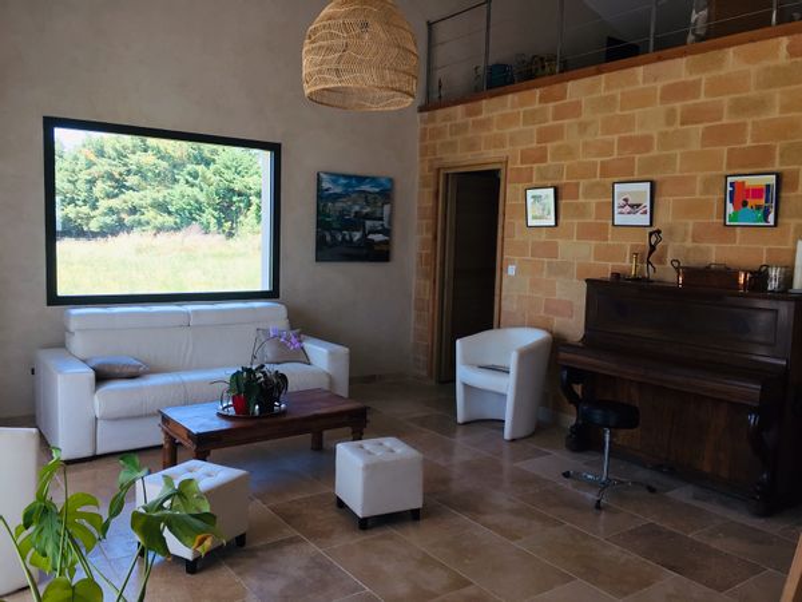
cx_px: 401
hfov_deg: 61.7
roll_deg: -1.6
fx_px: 672
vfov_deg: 48.2
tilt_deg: -5.6
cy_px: 301
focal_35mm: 29
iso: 40
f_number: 2.2
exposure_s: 1/100
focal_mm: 4.15
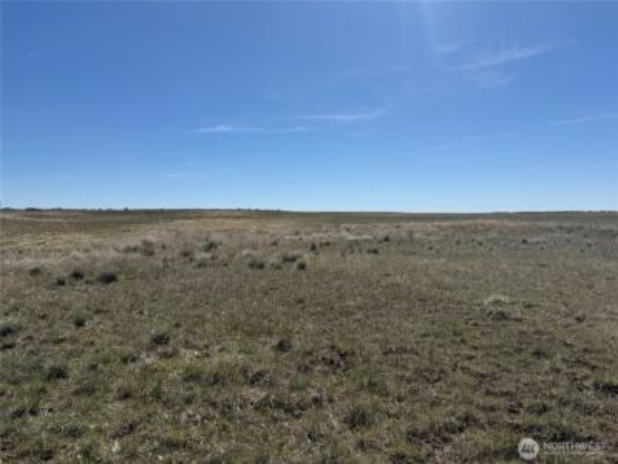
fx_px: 428
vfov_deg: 56.8
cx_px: 309
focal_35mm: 24
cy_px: 232
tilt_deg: -3.2
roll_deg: +0.7
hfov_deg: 71.6
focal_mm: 6.76
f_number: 1.78
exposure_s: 1/8130
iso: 80
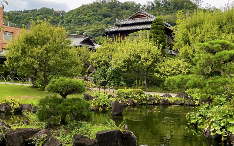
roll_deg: -3.0
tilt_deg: -2.7
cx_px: 102
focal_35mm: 43
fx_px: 274
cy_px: 90
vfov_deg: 29.8
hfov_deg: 46.1
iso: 50
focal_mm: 5.1
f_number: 1.6
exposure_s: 1/294
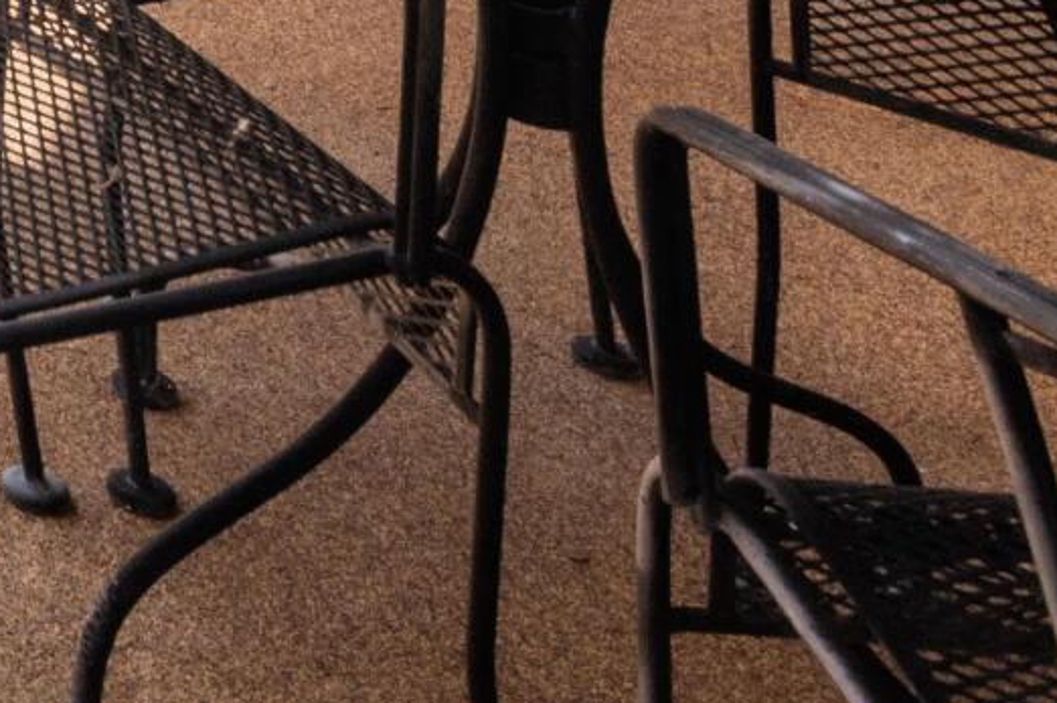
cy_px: -1266
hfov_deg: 14.4
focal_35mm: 92
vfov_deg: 11.0
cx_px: -1492
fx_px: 2699
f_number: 22
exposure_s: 1/80
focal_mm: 16
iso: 320
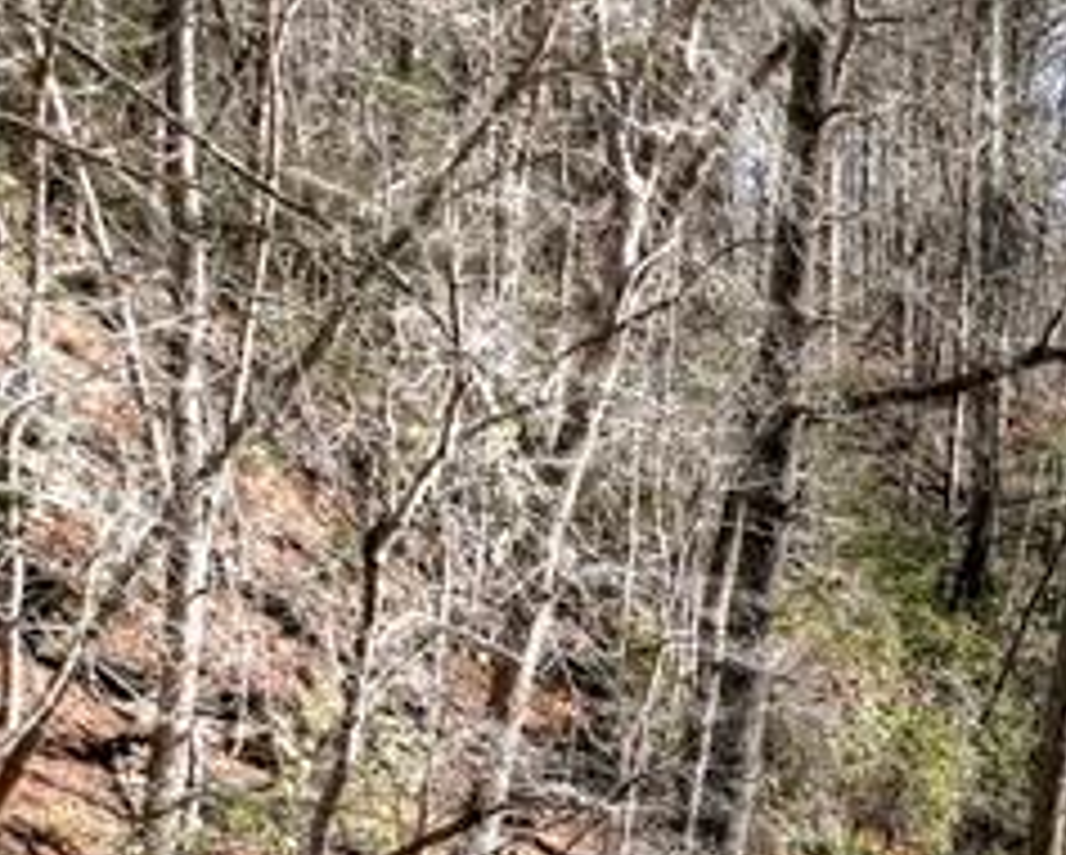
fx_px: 3189
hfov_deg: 15.7
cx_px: 2011
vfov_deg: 14.3
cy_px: 1280
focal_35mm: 101
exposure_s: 1/1600
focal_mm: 12.3
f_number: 2.8
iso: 170
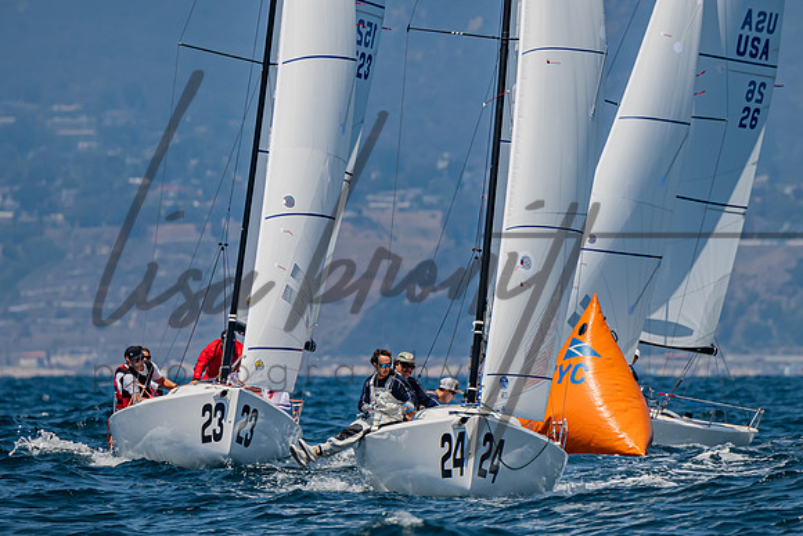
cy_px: 295
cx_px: 460
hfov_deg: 3.0
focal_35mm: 680
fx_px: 15161
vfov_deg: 2.0
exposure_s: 1/2000
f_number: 6.3
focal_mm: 400
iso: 400
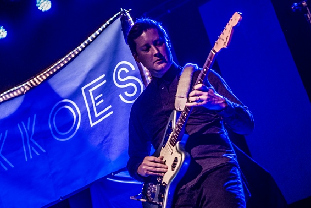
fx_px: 769
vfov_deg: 15.4
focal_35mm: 89
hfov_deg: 22.9
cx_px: 142
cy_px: 123
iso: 2000
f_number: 2.8
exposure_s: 1/80
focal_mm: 70
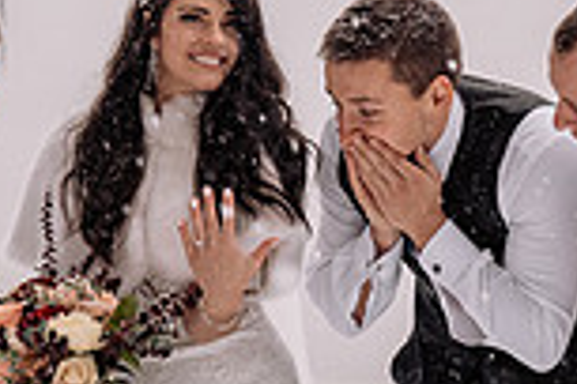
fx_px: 2484
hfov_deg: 13.2
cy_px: 178
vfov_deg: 8.9
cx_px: 196
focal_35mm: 155
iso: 1250
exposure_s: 1/250
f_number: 5
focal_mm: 35
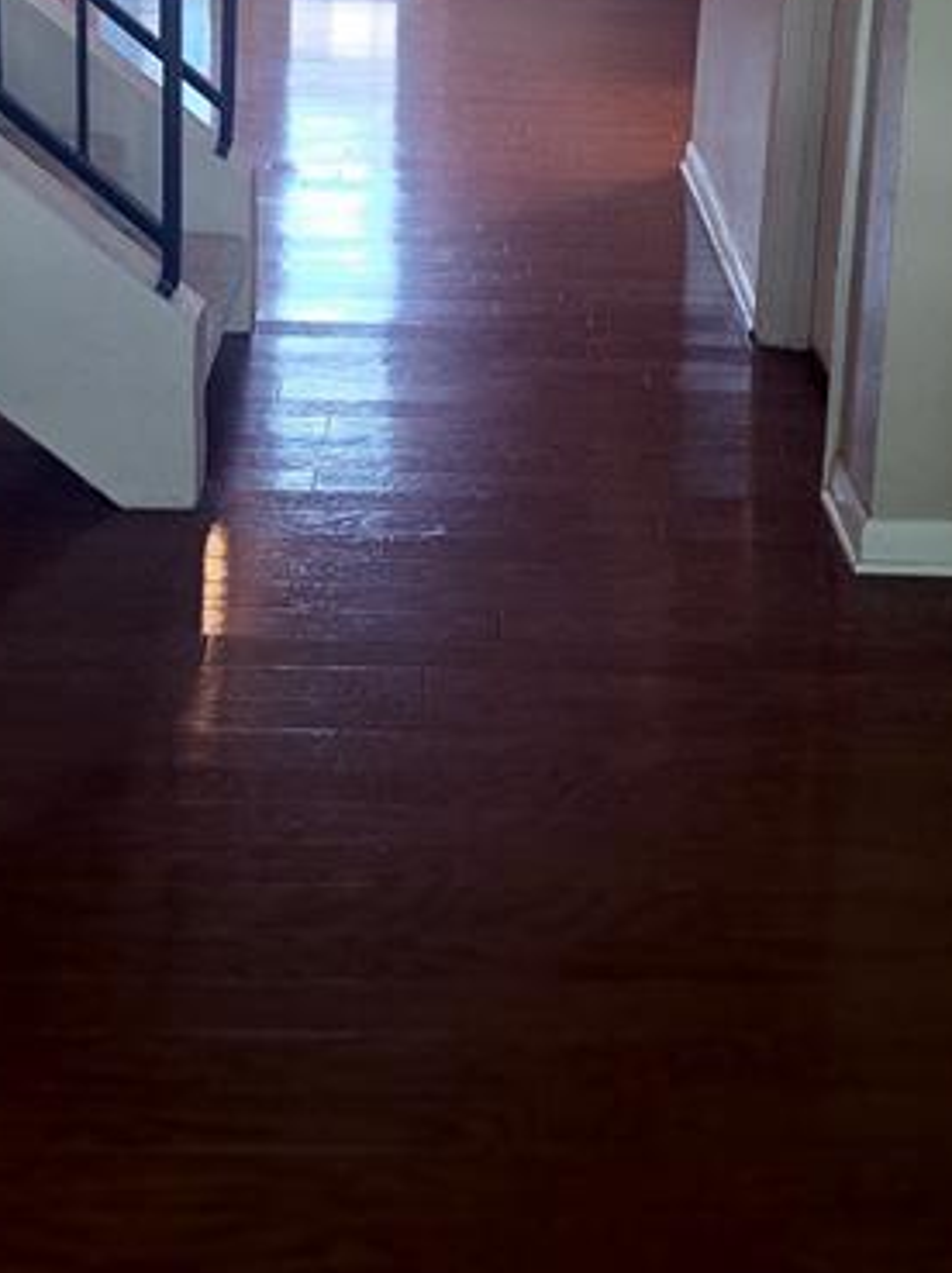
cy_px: 59
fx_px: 1837
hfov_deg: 29.0
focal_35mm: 50
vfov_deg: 35.3
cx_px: 559
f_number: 1.8
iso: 160
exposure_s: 1/60
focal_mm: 5.23
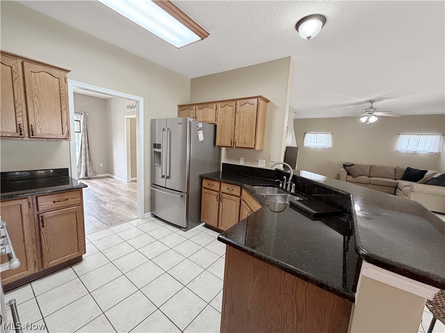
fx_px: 180
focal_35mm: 14
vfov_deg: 85.7
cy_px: 166
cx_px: 222
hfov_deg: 102.1
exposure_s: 1/60
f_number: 2.2
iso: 200
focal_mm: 2.22
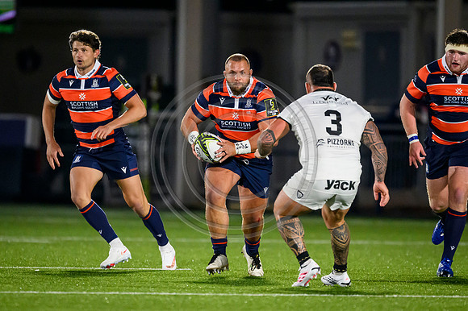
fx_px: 11451
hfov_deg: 2.3
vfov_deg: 1.6
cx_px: 251
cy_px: 185
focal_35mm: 881
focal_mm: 560
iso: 8000
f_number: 4
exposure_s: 1/1250
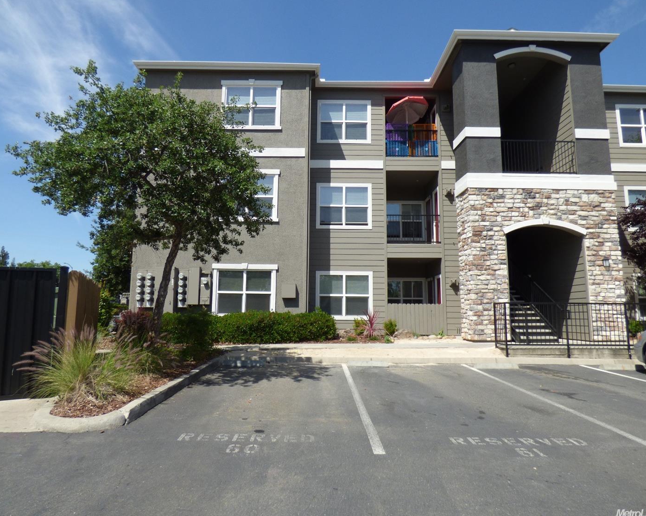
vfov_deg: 65.5
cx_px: 315
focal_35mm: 21
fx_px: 401
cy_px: 258
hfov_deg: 77.6
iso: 100
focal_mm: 3.58
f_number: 2.8
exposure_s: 1/1600
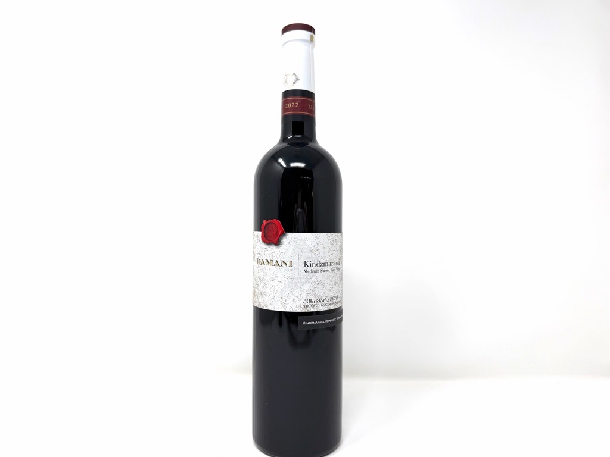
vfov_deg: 56.8
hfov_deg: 71.6
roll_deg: -0.3
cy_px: 228
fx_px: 423
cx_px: 305
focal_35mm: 24
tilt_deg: +0.0
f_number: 1.78
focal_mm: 6.76
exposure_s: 1/407
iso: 80
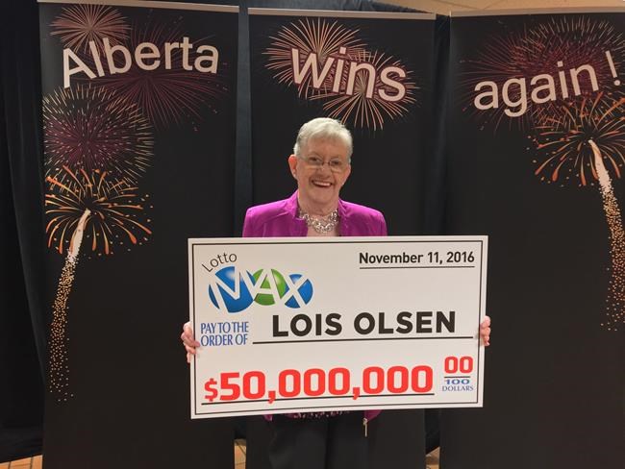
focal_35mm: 29
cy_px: 234
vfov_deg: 48.3
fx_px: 524
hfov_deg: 61.6
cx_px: 312
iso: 200
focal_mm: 4.15
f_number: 2.2
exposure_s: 1/20
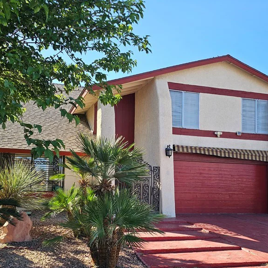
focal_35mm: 36
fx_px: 315
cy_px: 160
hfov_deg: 46.0
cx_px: 127
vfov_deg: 45.8
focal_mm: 6.3
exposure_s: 1/332
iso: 12
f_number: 1.7
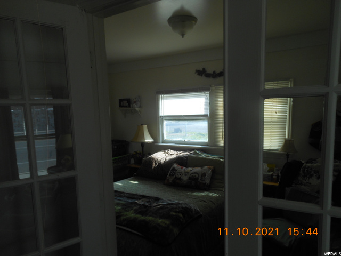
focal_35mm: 25
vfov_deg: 54.9
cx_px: 170
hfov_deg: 69.4
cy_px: 128
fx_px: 246
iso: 80
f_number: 3.2
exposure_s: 1/250
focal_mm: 4.5
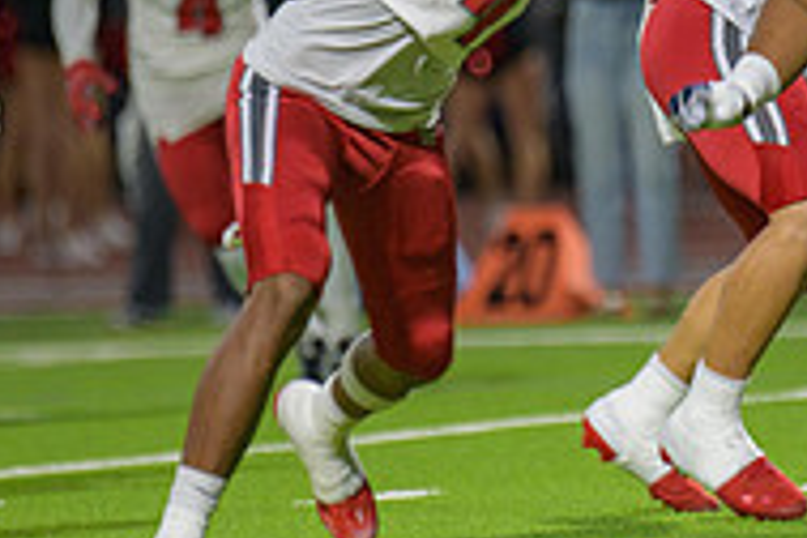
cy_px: 160
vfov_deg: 1.5
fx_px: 20599
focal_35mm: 919
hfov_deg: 2.2
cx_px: 675
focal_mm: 300
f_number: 2.8
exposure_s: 1/250
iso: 1250
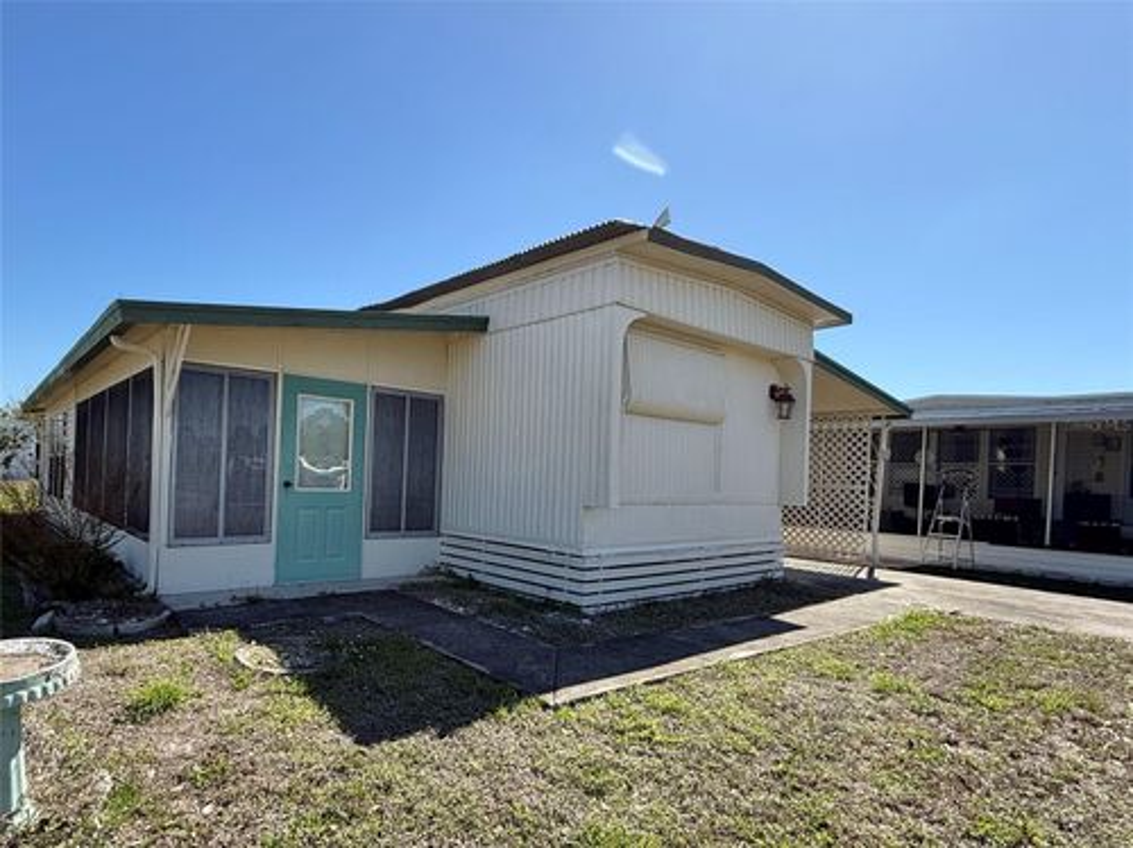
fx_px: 458
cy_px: 424
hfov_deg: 102.1
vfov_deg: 85.6
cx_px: 566
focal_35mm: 14
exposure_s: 1/1105
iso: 50
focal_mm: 2.22
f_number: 2.2
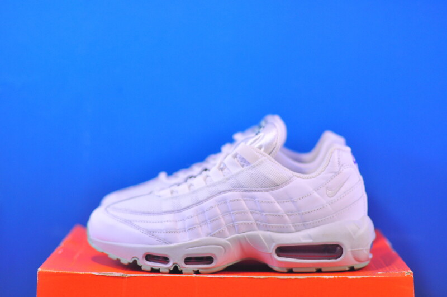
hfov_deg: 27.0
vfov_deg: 18.1
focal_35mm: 75
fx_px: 930
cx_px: 224
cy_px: 148
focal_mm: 50
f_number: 2.2
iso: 250
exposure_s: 1/320
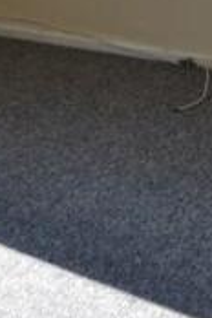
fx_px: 901
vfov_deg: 19.0
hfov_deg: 13.0
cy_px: -52
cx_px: -66
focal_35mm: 102
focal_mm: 18
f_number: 10
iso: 400
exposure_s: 1/200
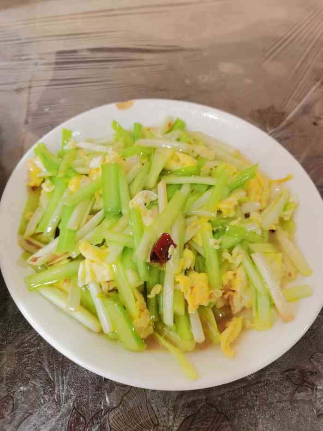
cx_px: 162
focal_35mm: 27
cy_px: 216
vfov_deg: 65.3
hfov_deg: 51.4
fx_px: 336
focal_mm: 5.58
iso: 200
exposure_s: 1/100
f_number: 1.8
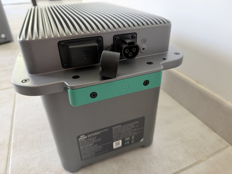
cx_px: 116
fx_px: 161
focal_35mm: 24
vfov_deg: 56.8
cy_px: 87
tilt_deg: -31.6
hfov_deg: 71.6
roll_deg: +1.1
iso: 320
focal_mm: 6.76
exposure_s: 1/60
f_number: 1.78
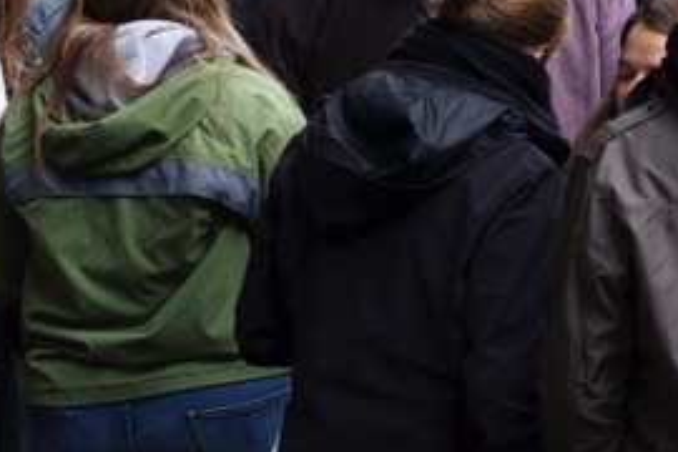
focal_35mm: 239
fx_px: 4501
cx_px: 246
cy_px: -129
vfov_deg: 5.7
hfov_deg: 8.6
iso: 2000
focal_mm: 63
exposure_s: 1/200
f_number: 4.5
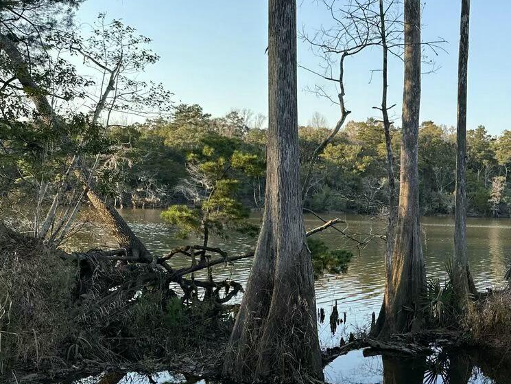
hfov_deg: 40.6
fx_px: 650
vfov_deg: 32.7
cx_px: 430
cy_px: 249
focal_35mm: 44
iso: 80
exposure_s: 1/1029
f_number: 1.78
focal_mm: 6.86
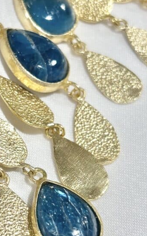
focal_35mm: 103
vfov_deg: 20.2
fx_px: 661
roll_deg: +13.0
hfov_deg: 12.6
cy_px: 150
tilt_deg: -43.7
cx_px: 29
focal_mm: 5.96
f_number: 1.6
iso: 32
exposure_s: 1/258
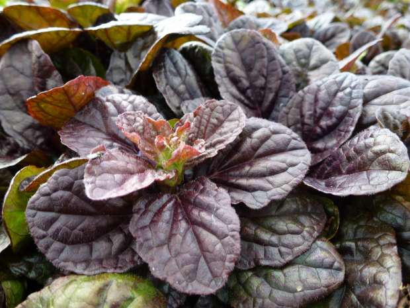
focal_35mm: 24
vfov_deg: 56.8
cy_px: 154
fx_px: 284
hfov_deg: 71.6
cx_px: 205
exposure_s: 1/80
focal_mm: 4.3
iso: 100
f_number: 3.3
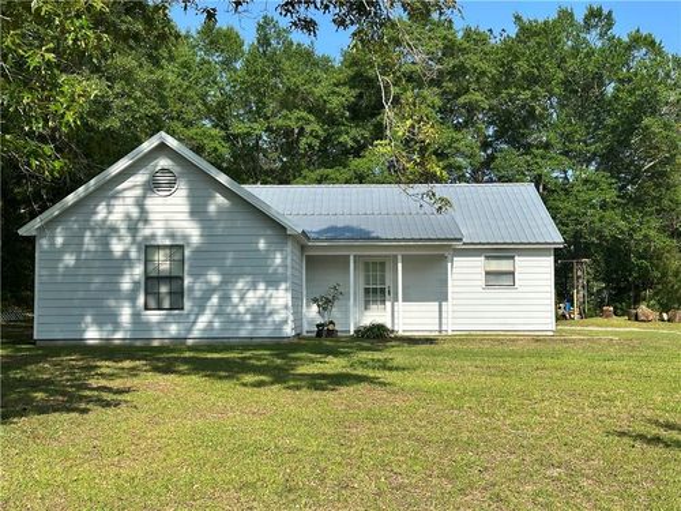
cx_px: 340
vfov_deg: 30.3
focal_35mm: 48
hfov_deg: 39.7
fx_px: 944
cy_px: 256
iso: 64
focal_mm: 6.86
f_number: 1.78
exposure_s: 1/2976
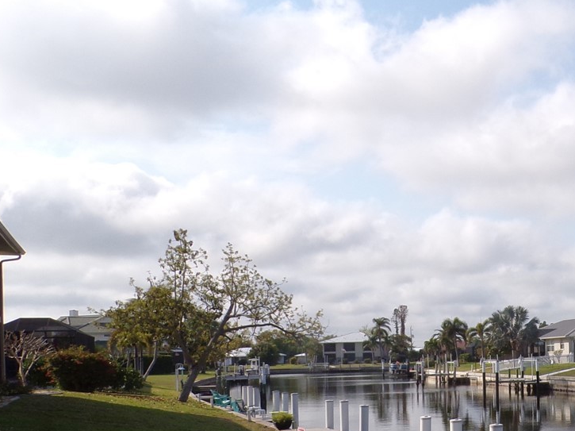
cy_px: 341
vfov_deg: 27.0
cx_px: 562
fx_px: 880
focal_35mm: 53
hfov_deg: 33.4
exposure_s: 1/400
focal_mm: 4.3
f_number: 5.8
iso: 80
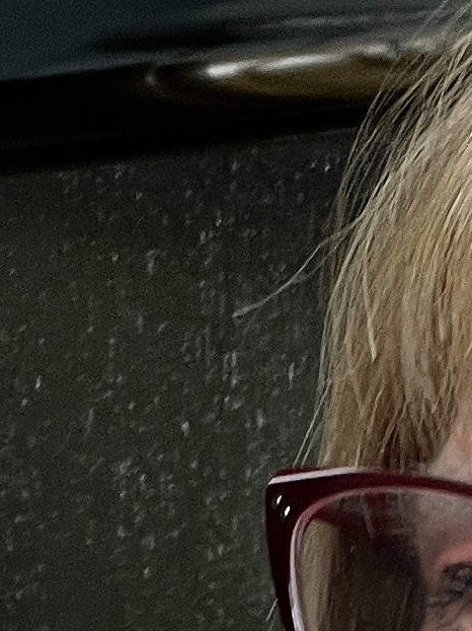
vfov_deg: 12.1
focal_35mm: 149
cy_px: 1148
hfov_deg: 9.9
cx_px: 502
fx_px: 2711
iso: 100
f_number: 2.2
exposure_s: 1/60
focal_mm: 2.71
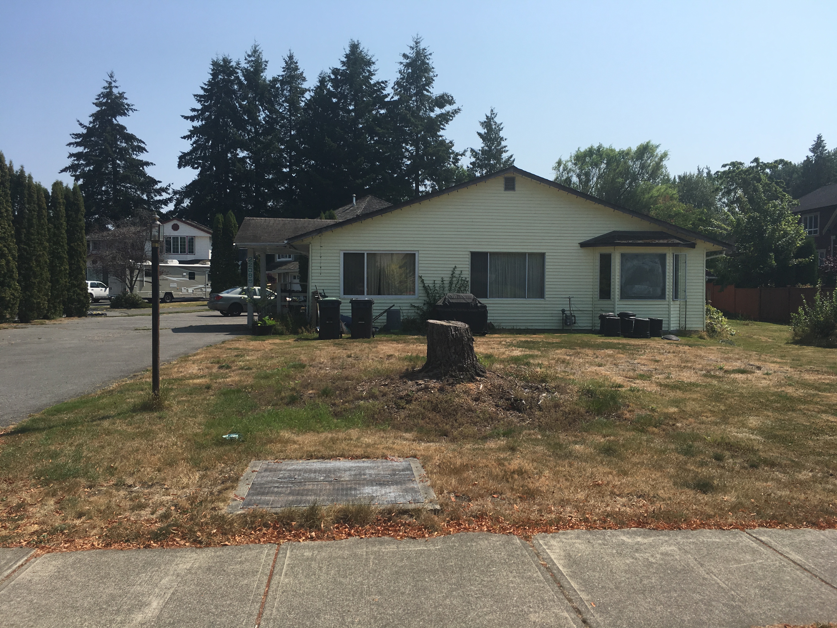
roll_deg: +0.3
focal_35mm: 29
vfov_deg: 48.2
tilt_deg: -1.6
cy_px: 314
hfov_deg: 61.7
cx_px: 418
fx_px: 701
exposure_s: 1/2198
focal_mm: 4.15
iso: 25
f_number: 2.2
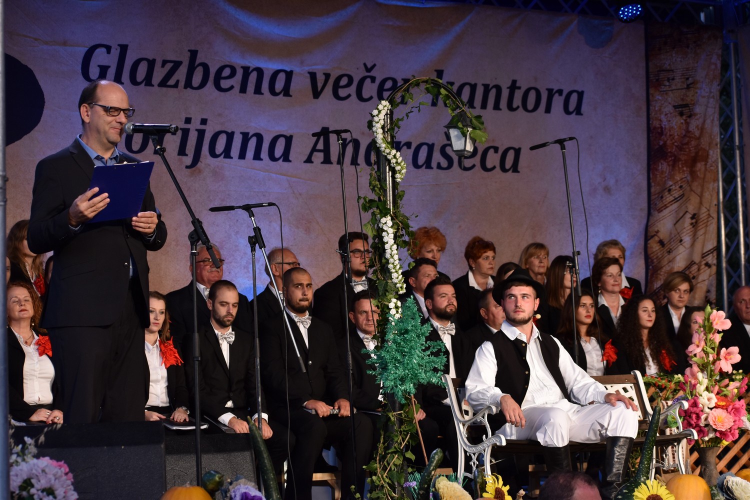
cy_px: 250
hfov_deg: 19.5
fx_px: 2187
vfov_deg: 13.0
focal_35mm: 105
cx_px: 375
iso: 400
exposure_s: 1/100
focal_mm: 70
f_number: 5.6
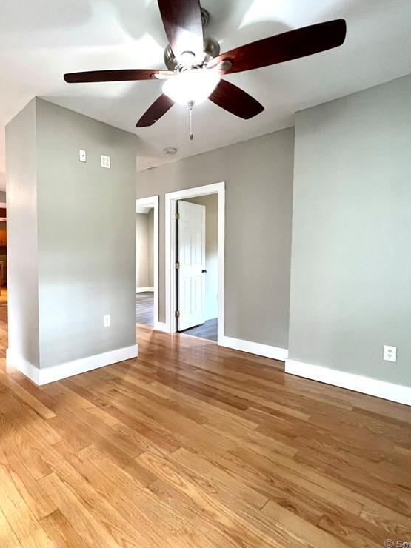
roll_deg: +0.0
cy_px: 269
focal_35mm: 18
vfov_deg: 87.7
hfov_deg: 69.1
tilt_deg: -3.7
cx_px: 130
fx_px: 285
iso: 320
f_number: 1.8
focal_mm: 1.57
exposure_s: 1/60
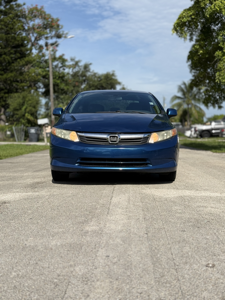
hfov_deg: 30.3
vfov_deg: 39.7
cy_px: 150
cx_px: 112
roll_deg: -1.0
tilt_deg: -2.8
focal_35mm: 48
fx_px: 416
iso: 64
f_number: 1.78
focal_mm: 6.76
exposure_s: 1/6536
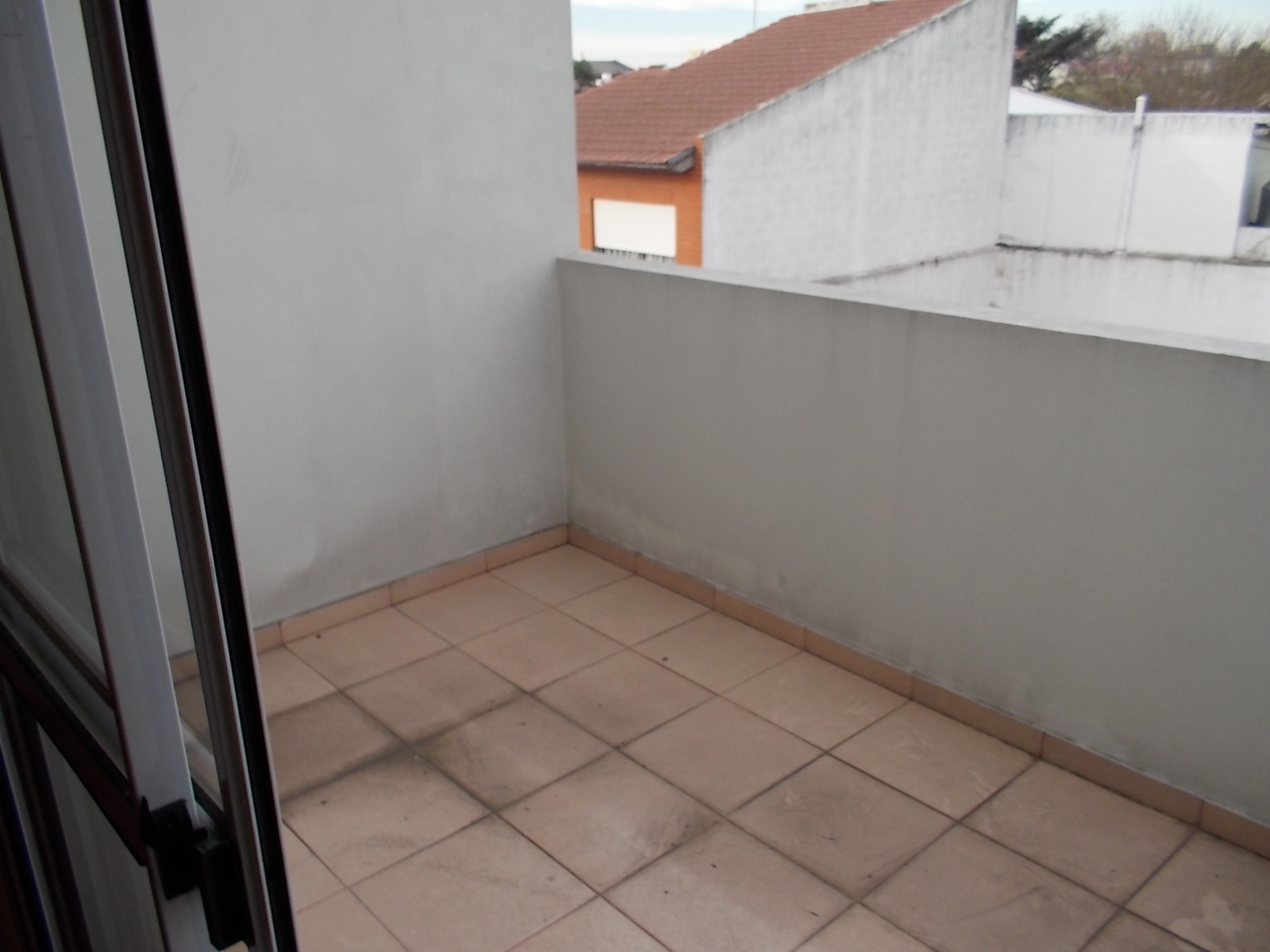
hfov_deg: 61.7
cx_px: 635
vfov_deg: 48.2
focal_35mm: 29
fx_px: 1064
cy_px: 476
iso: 80
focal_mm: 4.1
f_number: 3.3
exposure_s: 1/250
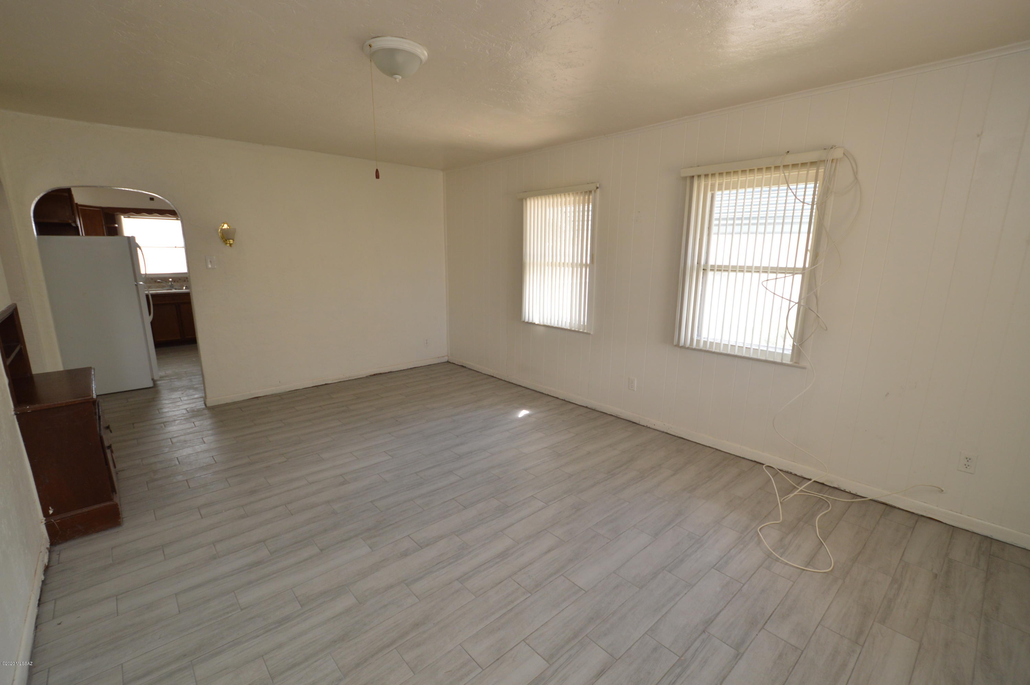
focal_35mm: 15
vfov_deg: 77.2
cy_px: 342
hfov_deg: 100.4
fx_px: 429
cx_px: 515
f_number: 4.5
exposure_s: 1/80
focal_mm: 10
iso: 400
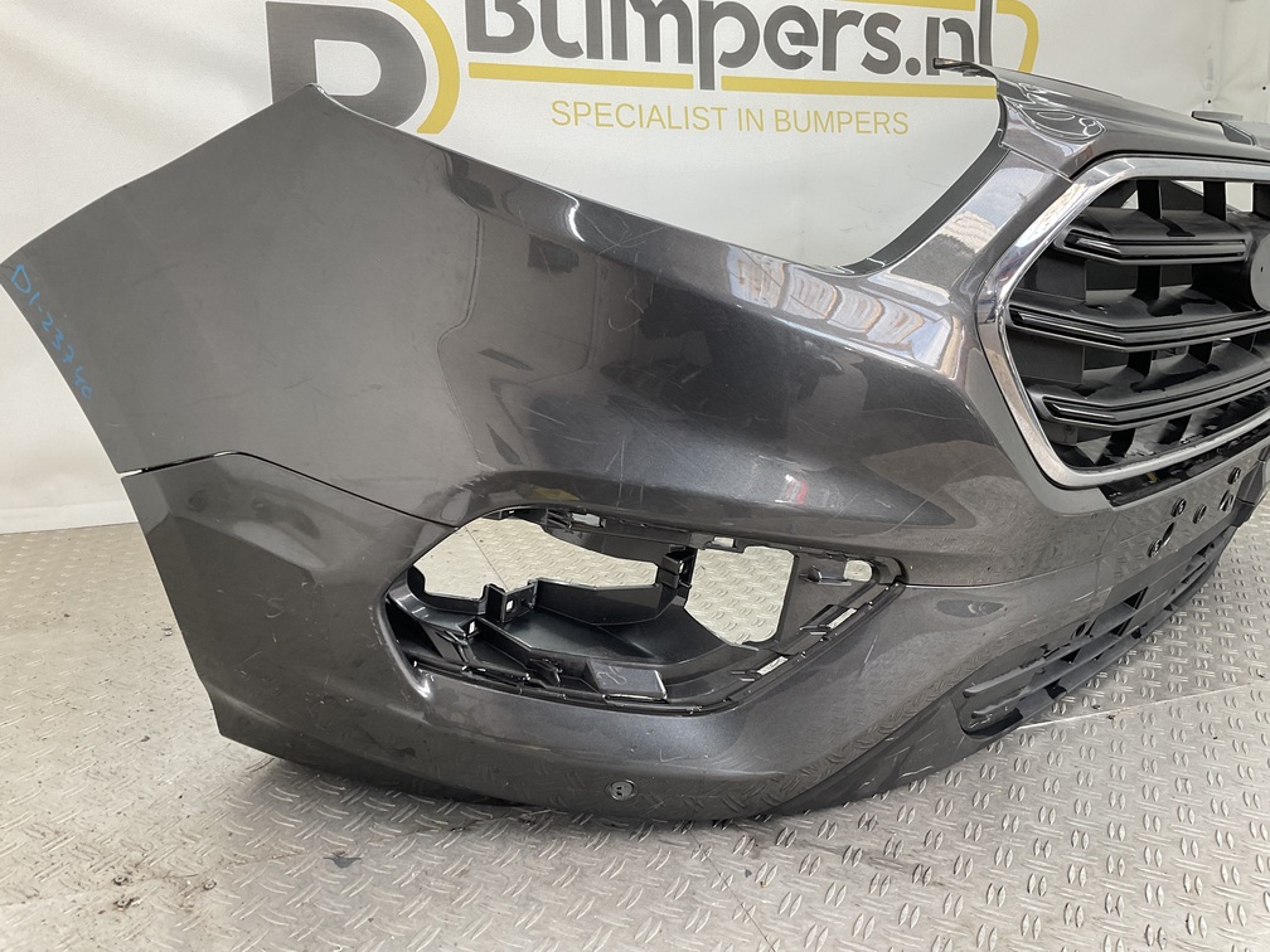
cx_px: 635
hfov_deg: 61.7
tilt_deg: -14.4
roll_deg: -2.5
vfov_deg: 48.2
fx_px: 1064
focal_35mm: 29
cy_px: 476
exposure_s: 1/100
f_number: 1.8
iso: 32
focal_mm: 3
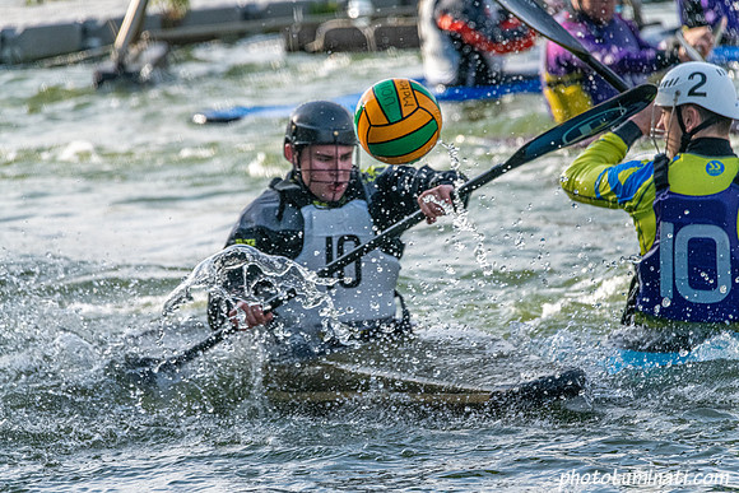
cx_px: 370
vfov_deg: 3.4
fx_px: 8213
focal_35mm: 400
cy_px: 246
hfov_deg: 5.2
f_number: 9
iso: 2500
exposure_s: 1/3200
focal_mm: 400
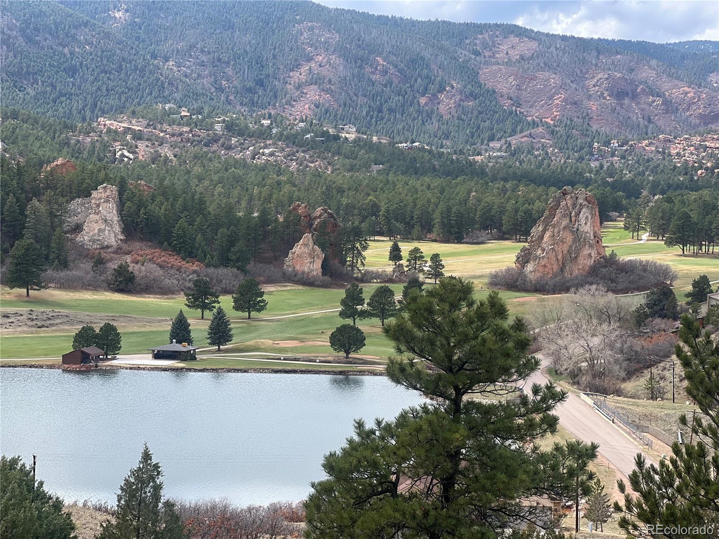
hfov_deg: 25.3
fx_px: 1599
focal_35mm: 77
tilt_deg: -2.3
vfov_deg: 19.1
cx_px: 360
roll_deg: -0.4
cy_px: 270
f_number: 2.8
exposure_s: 1/334
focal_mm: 9
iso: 32
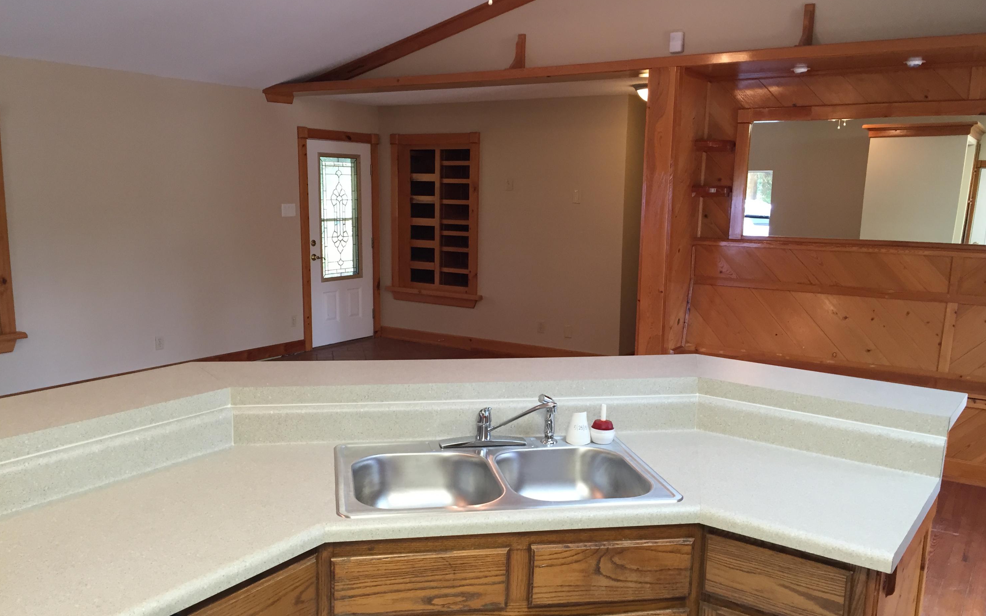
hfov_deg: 61.2
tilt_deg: -9.4
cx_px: 493
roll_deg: -2.5
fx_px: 833
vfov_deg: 40.5
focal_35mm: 31
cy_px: 342
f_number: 2.2
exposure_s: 1/30
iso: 80
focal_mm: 4.15
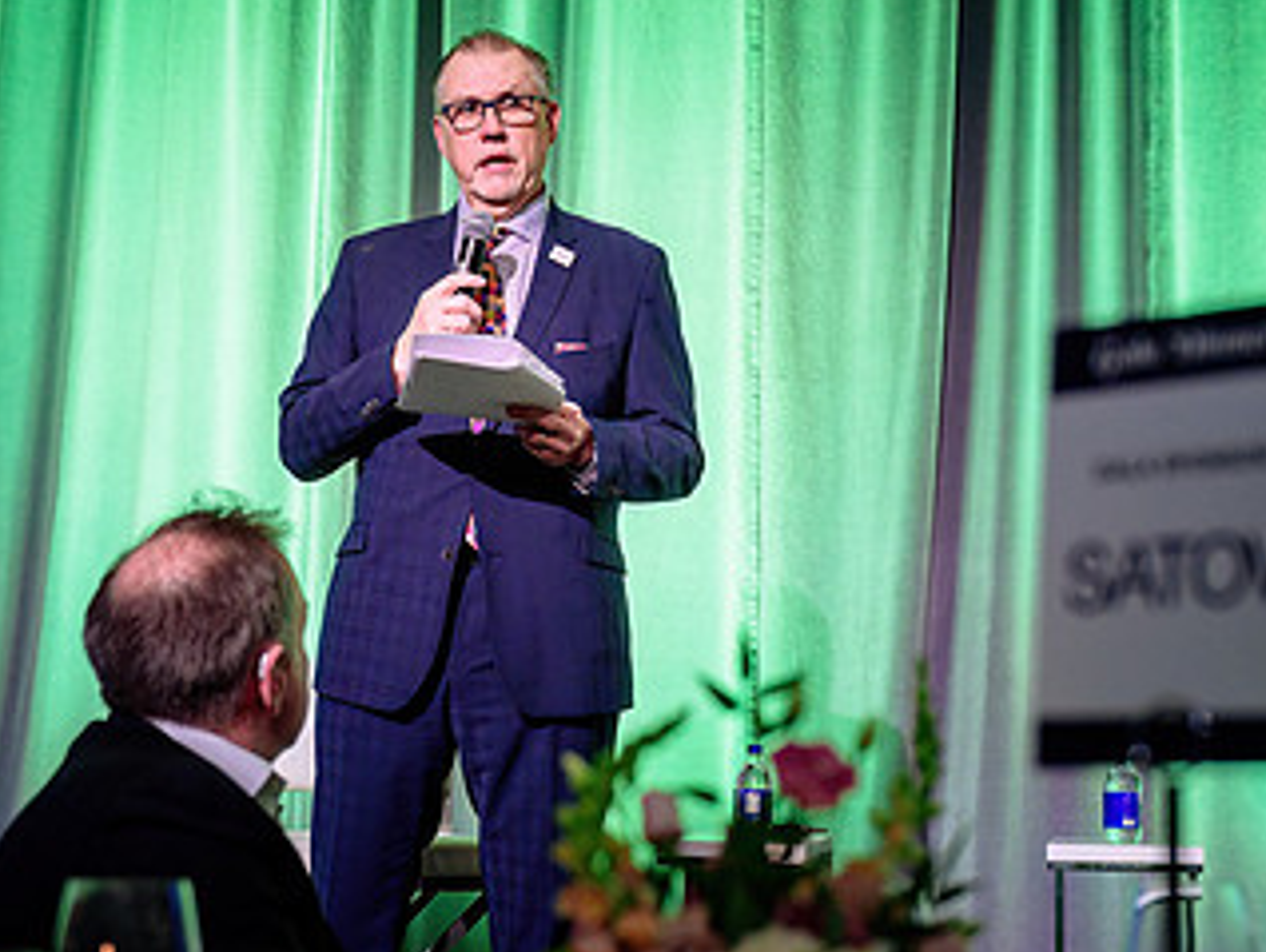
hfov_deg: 28.5
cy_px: 592
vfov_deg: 21.6
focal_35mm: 68
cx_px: 637
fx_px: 2489
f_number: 2.8
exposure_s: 1/160
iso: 1000
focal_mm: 38
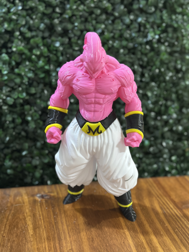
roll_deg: -1.9
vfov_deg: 39.7
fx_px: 349
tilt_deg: -16.7
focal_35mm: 48
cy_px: 126
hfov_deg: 30.3
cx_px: 94
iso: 320
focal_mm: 6.86
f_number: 1.78
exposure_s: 1/50
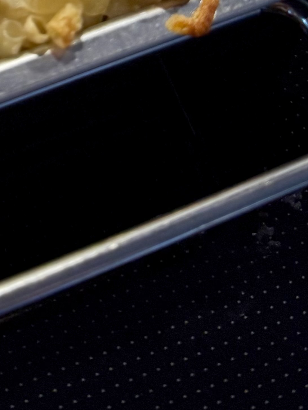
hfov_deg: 14.9
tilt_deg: -56.7
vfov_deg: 17.7
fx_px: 1115
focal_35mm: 94
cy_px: -279
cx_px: -113
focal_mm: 6.76
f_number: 1.78
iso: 200
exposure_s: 1/83
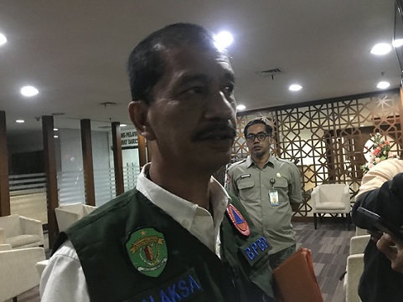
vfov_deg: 49.8
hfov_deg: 63.4
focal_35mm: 28
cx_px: 202
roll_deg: +5.8
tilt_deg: +2.6
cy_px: 151
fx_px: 326
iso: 80
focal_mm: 3.99
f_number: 1.8
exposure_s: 1/5
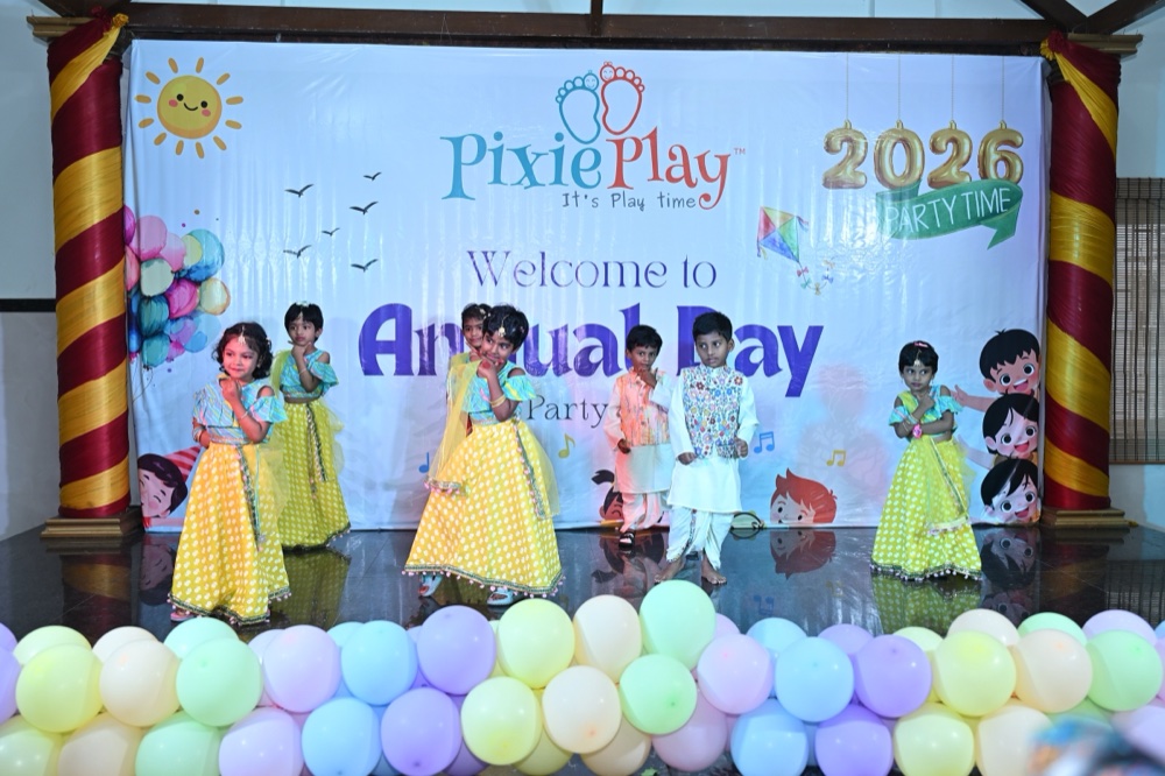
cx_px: 582
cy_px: 388
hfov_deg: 54.5
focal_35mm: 35
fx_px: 1132
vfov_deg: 37.8
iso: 320
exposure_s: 1/160
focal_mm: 35
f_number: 4
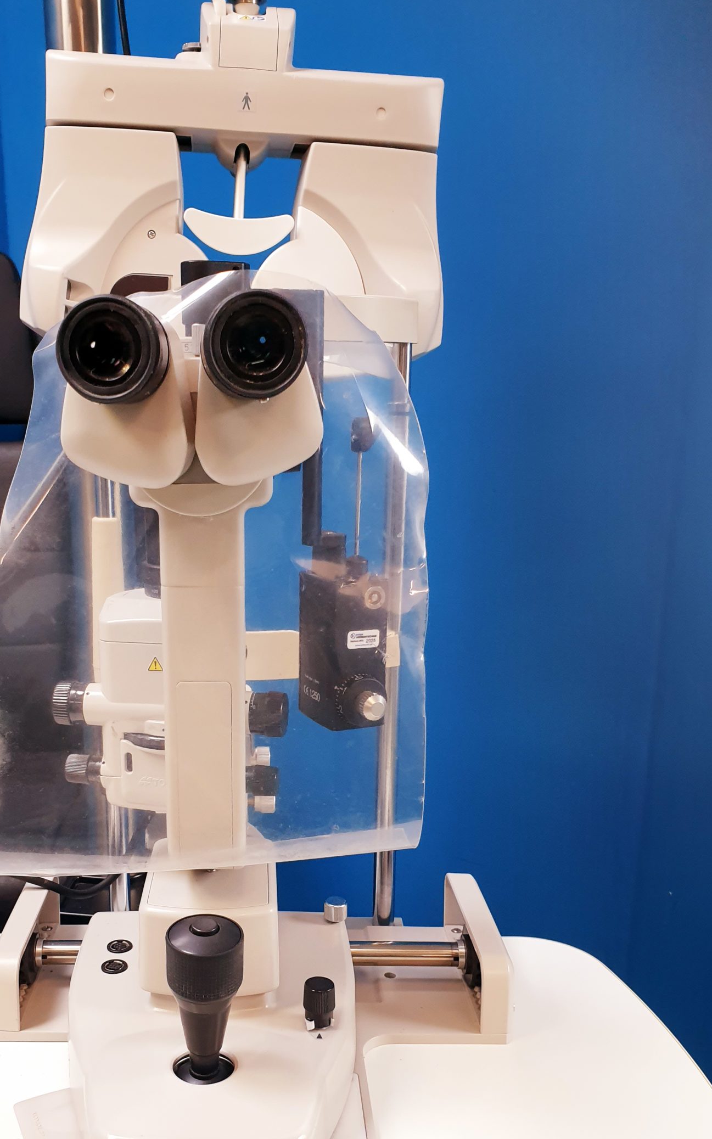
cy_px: 682
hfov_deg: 36.9
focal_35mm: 34
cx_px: 237
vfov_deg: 56.3
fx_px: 1056
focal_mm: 4.3
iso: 125
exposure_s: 1/50
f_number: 2.4
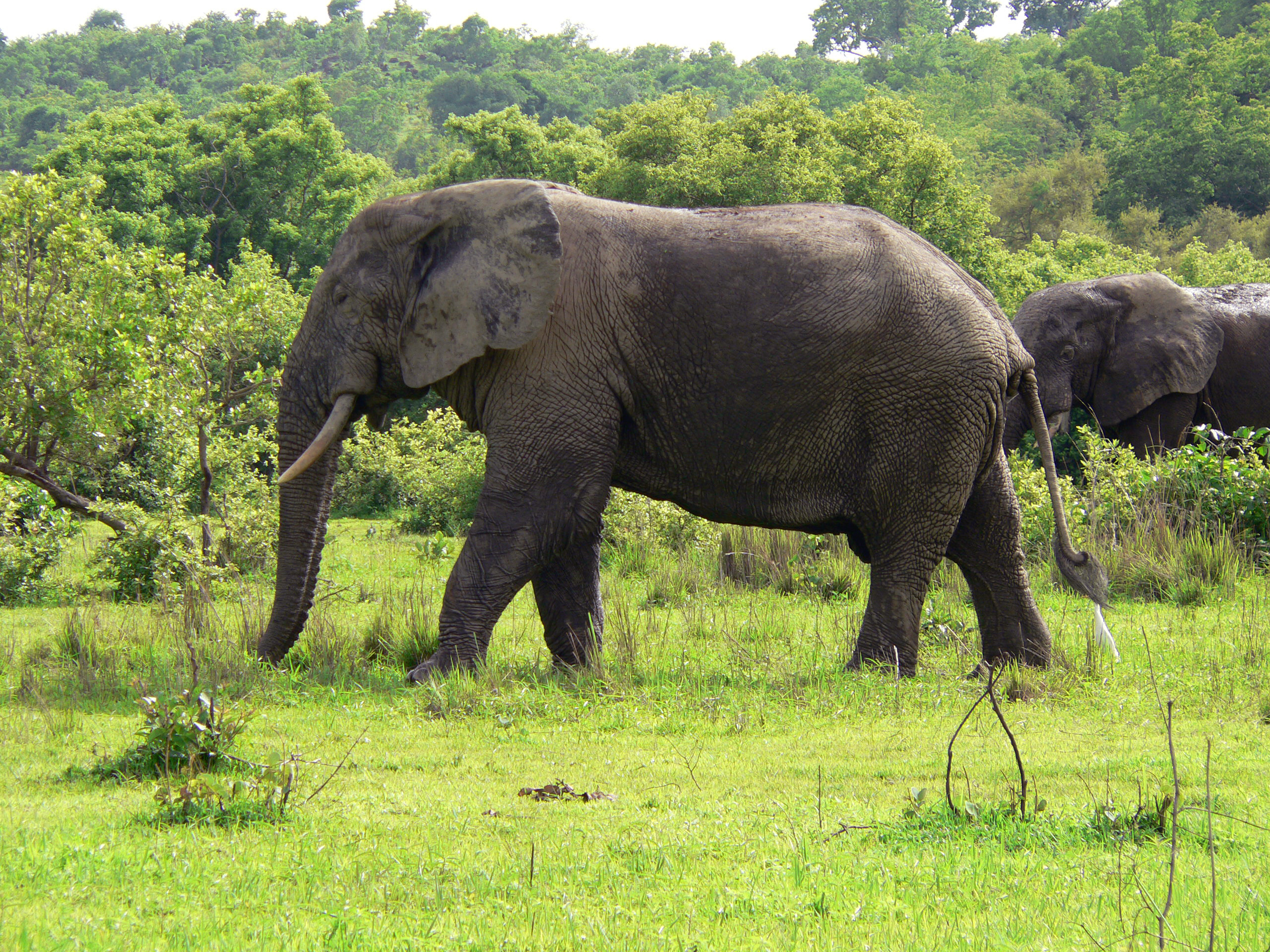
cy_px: 476
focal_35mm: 250
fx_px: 9172
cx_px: 635
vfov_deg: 5.9
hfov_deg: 7.9
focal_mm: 41.7
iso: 80
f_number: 4
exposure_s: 1/250
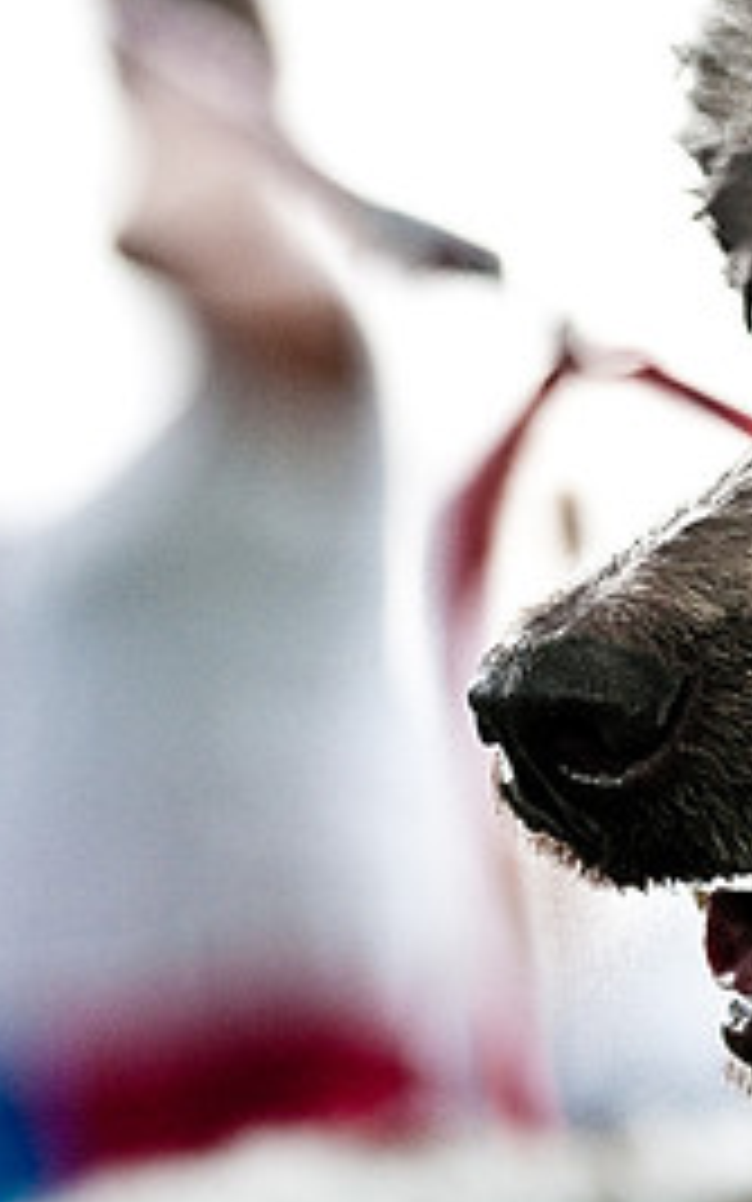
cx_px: 887
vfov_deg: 6.2
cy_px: 538
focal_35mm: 338
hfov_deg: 3.9
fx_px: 11077
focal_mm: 102
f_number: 2.8
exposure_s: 1/2000
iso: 200
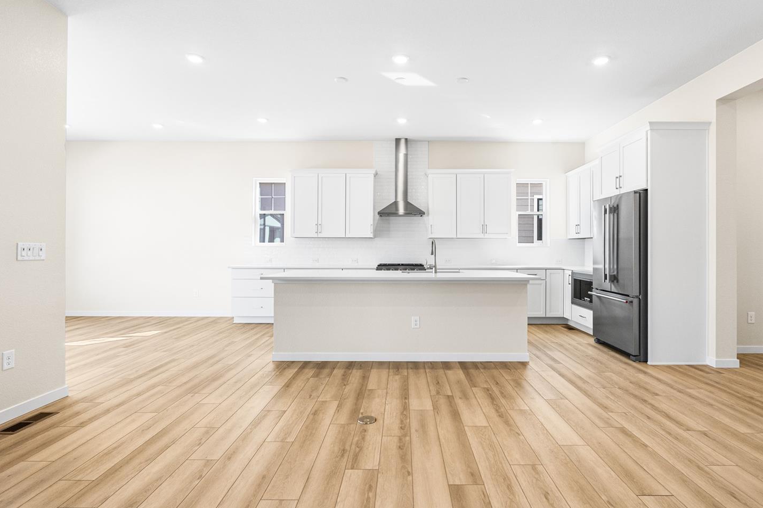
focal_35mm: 19
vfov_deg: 64.5
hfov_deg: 86.8
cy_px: 248
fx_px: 403
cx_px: 406
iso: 500
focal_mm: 17
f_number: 8
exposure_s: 1/50
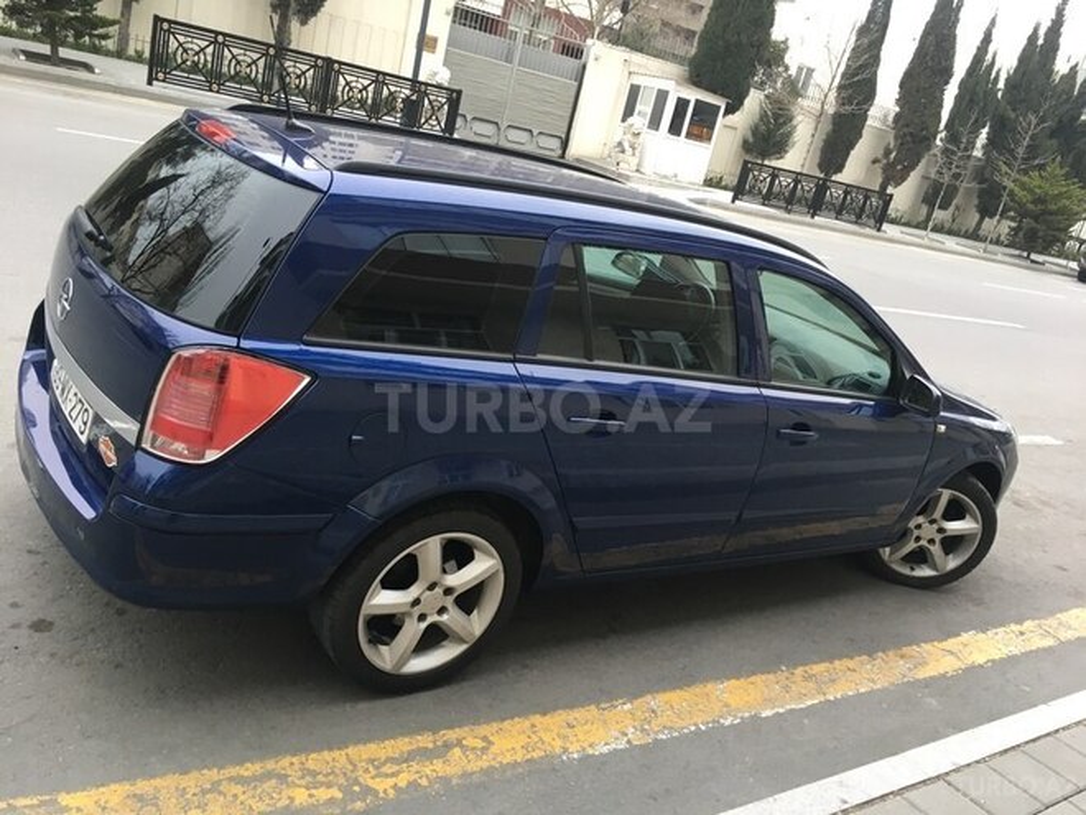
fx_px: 910
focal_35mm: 29
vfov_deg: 48.2
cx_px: 543
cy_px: 408
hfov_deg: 61.7
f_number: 2.2
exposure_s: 1/33
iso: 80
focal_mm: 4.15
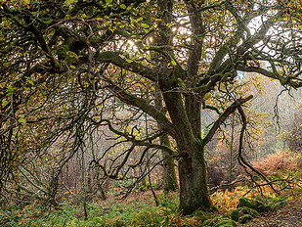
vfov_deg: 32.2
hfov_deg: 41.1
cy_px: 97
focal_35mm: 45
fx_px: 393
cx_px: 218
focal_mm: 12
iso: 200
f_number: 4
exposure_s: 1/25
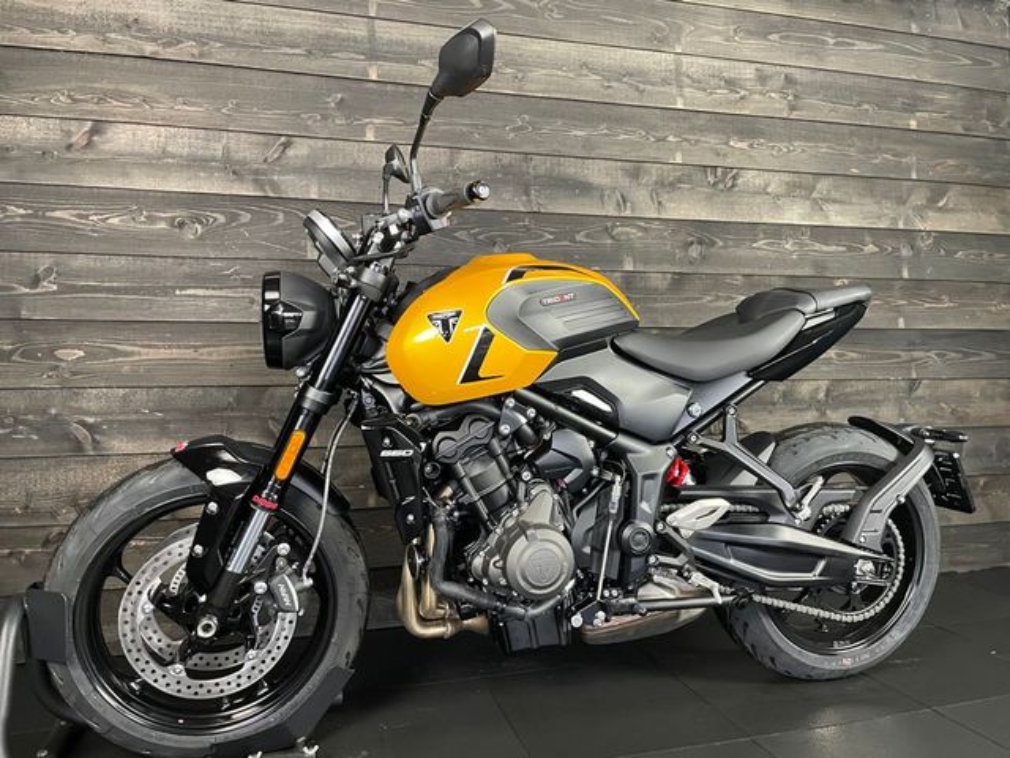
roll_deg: +1.5
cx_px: 505
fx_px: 759
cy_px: 379
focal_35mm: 26
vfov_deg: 53.1
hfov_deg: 67.3
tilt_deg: -0.2
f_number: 1.6
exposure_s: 1/50
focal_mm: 4.2
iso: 400
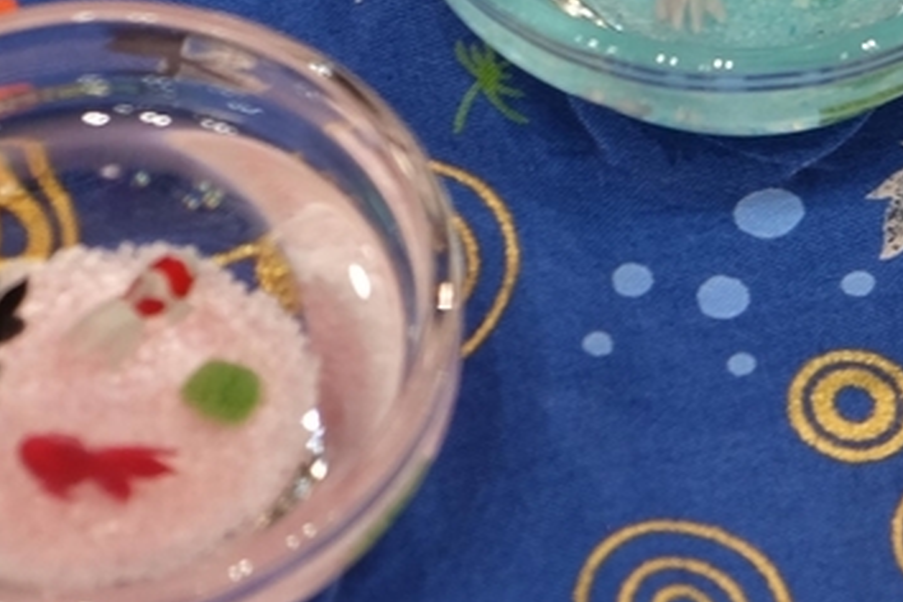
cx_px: 1110
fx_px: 5693
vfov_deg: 6.0
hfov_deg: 8.9
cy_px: -309
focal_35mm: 227
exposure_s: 1/60
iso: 640
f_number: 4
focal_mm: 44.4
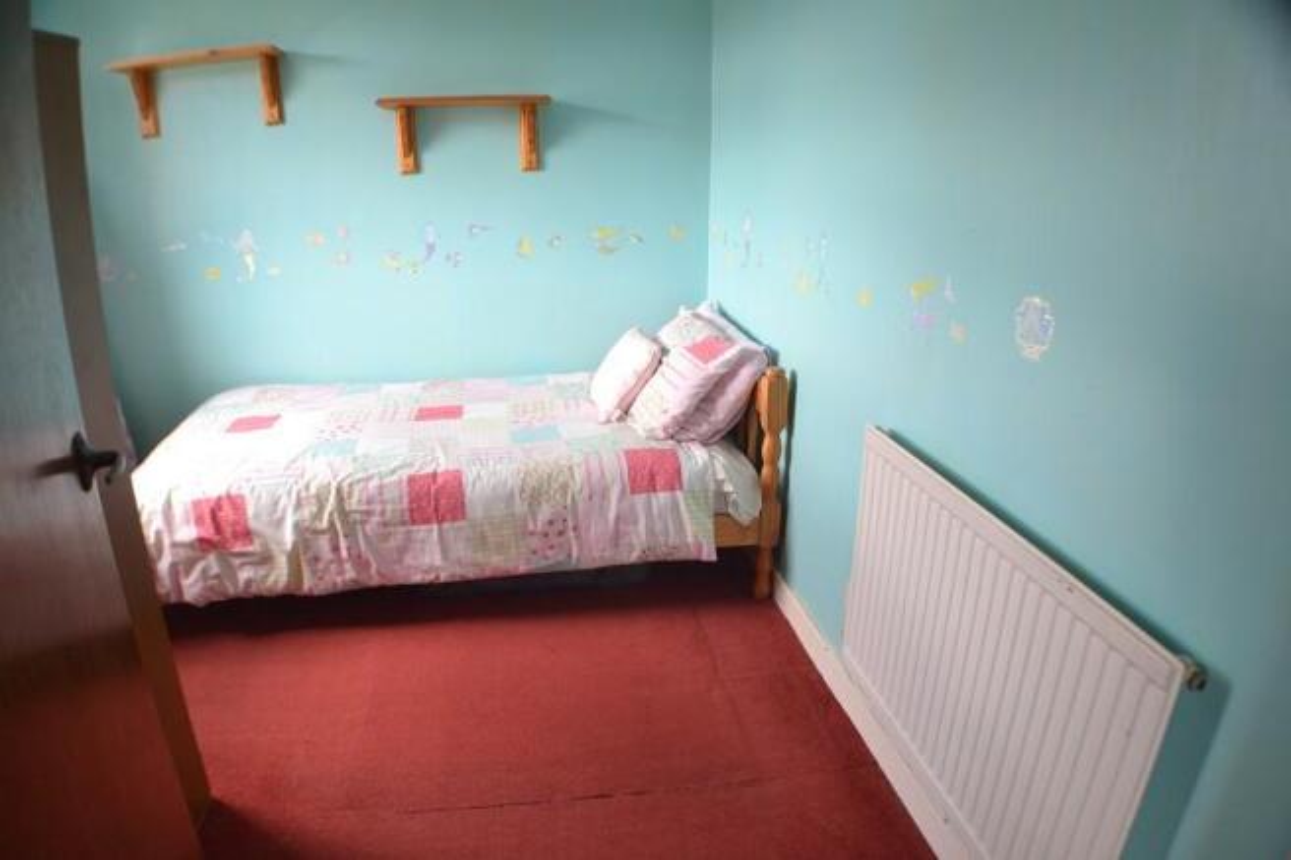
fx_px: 1075
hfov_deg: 61.9
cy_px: 430
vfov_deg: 43.6
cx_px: 646
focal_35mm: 30
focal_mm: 20
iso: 400
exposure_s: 1/60
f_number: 3.8
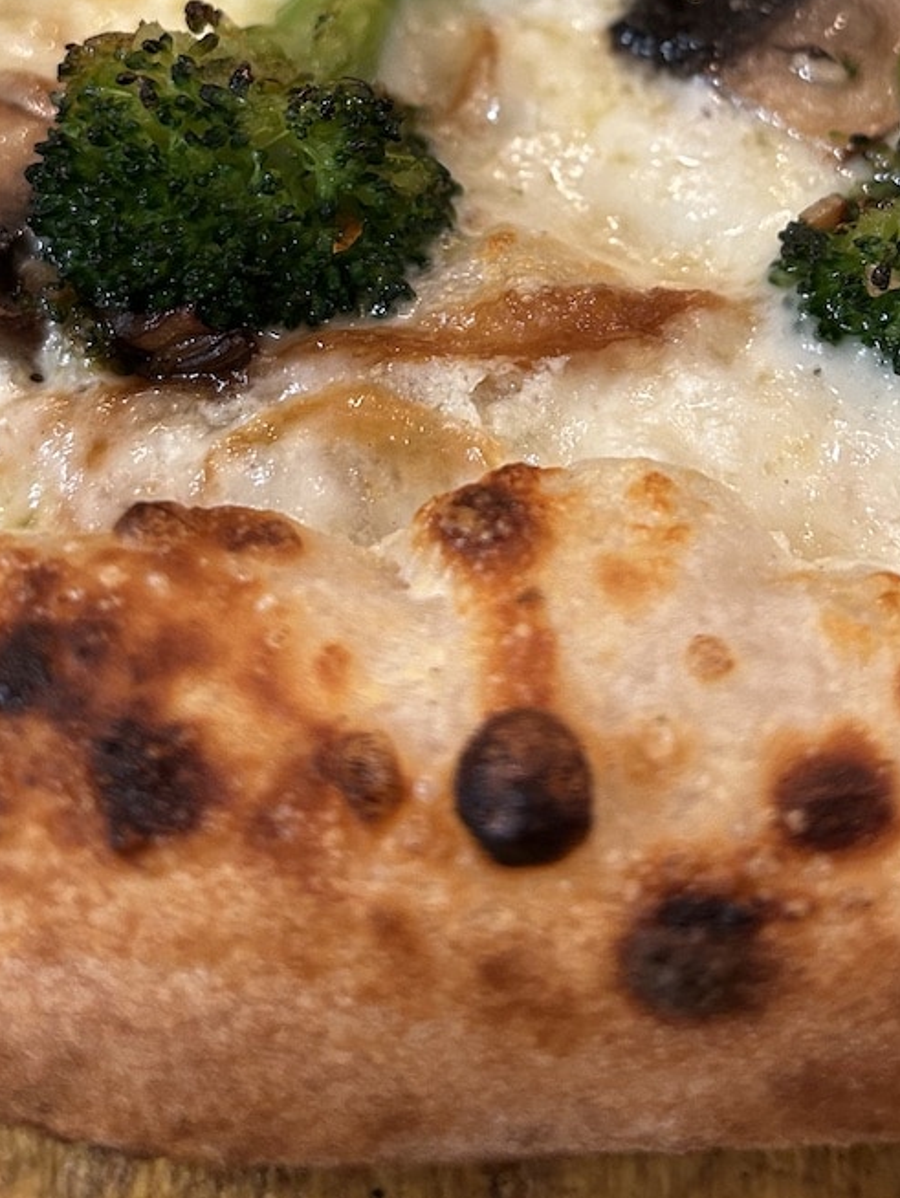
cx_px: 519
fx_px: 1836
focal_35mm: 53
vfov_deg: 33.9
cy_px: 87
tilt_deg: -49.2
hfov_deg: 27.5
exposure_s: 1/60
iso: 250
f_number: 1.5
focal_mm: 5.7
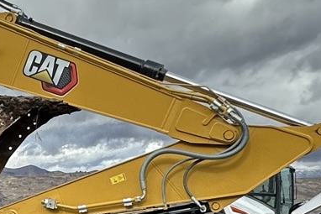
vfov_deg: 16.8
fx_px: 696
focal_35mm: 78
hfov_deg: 23.0
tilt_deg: -6.2
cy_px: 253
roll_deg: -0.3
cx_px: -100
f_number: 2.2
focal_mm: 2.22
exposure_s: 1/785
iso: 40
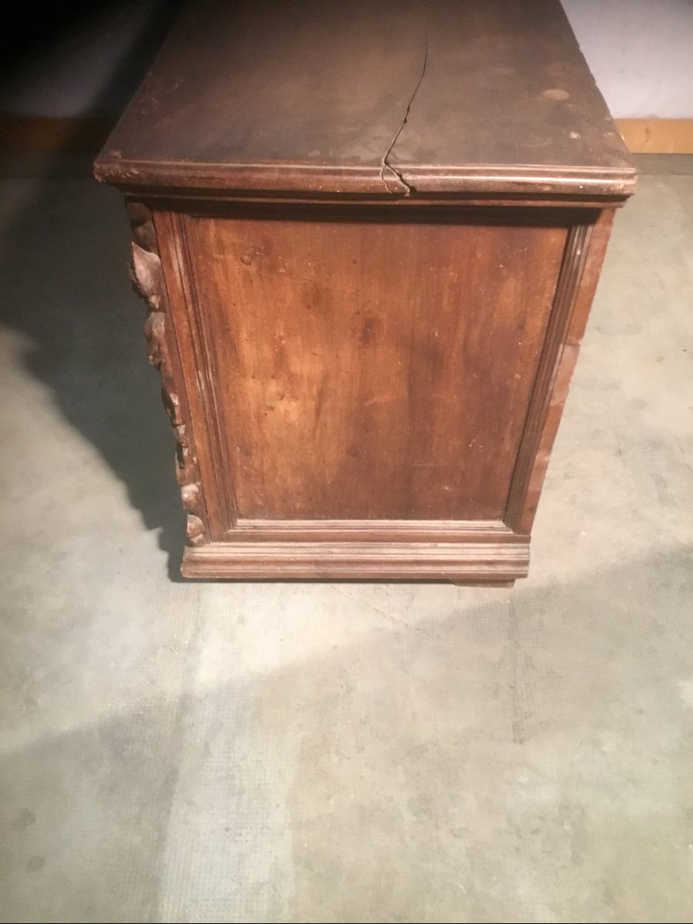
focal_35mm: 31
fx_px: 827
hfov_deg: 45.4
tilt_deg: -45.0
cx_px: 346
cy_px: 462
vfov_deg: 58.4
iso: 200
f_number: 2.4
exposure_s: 1/17
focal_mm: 3.3
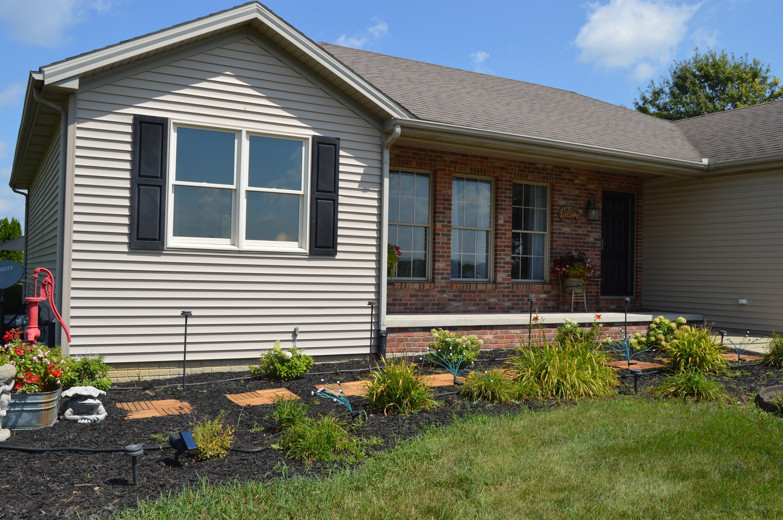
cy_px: 260
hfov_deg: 57.3
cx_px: 392
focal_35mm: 33
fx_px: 717
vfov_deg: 39.9
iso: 100
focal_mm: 22
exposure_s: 1/250
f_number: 8
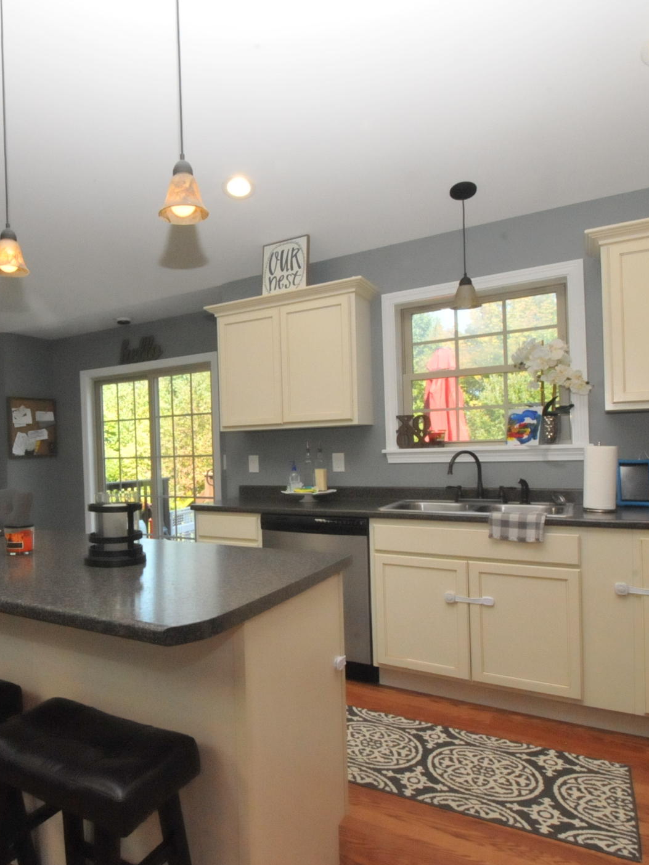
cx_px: 192
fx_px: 550
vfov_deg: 76.4
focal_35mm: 22
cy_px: 436
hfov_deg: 59.0
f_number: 20
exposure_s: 1/60
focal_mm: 10
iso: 3200
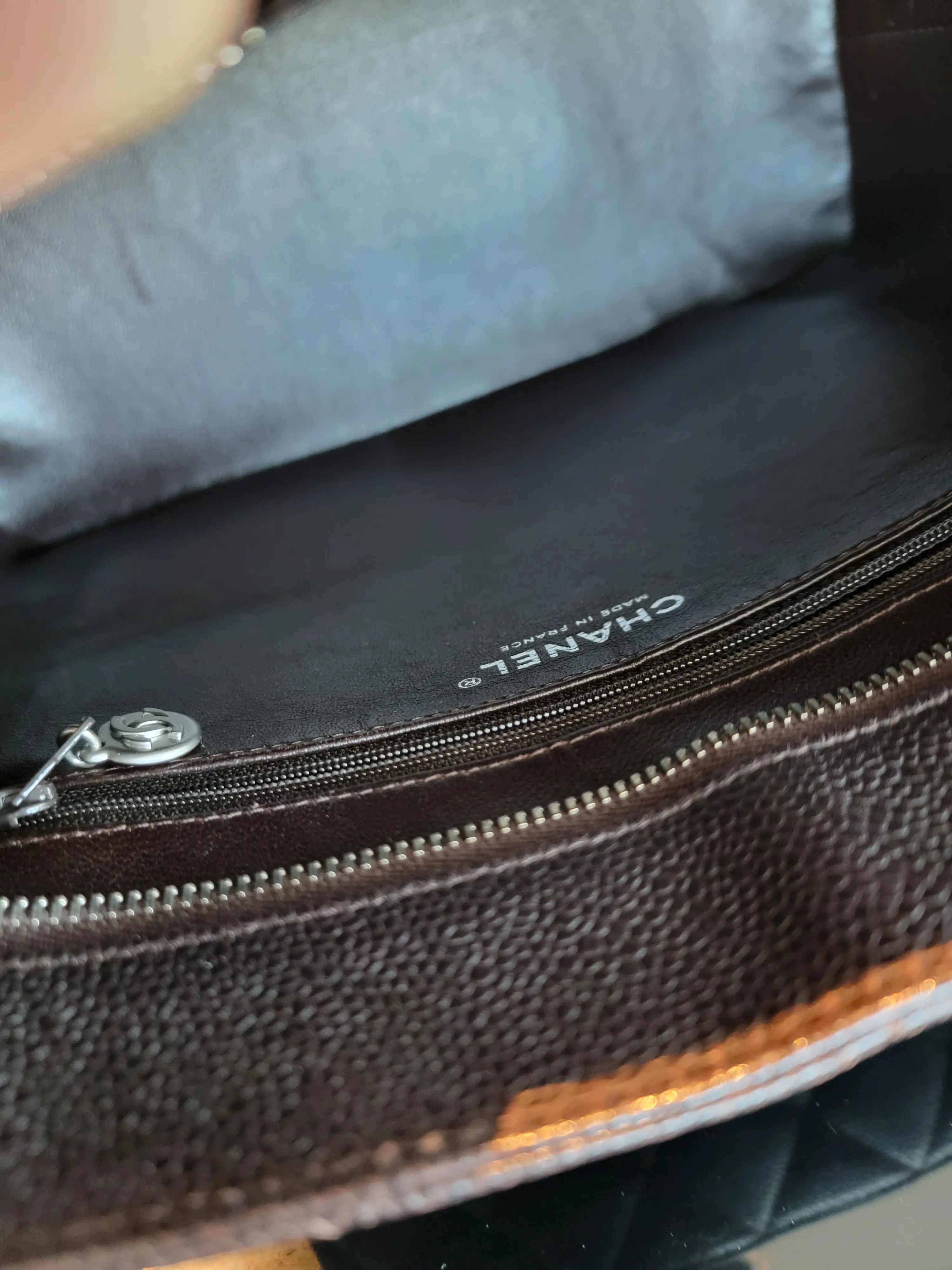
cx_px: 476
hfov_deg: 56.8
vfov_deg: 71.6
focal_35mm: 24
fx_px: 880
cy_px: 635
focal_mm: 6.7
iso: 1000
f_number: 1.8
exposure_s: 1/30
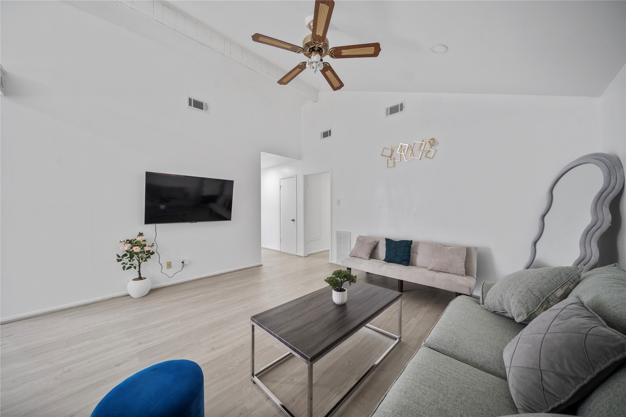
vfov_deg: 90.0
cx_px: 313
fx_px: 209
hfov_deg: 112.6
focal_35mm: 12
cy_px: 208
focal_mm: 12
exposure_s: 1/50
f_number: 8
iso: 500
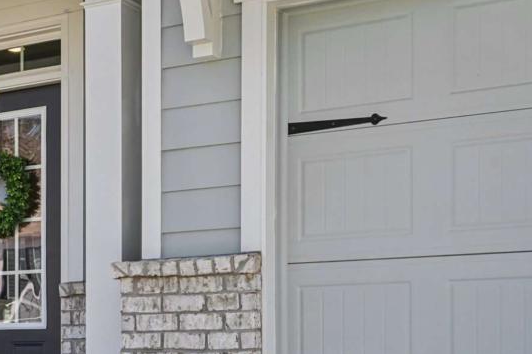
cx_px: -67
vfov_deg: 16.8
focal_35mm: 79
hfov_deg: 23.9
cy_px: 366
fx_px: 1167
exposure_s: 1/800
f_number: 8
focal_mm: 35
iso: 800
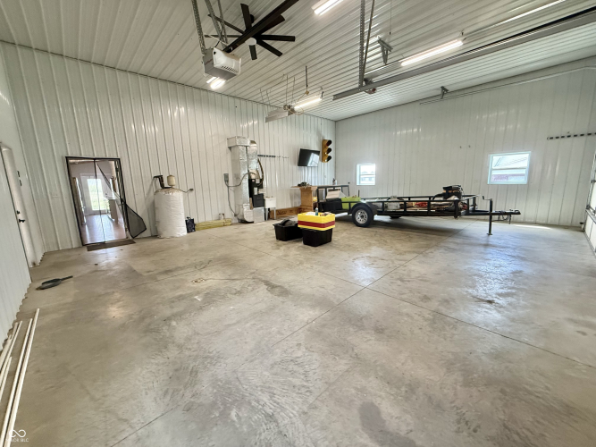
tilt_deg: -7.8
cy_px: 224
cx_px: 298
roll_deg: +1.5
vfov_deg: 85.7
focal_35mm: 14
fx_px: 241
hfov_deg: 102.1
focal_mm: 2.22
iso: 400
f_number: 2.2
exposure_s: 1/120
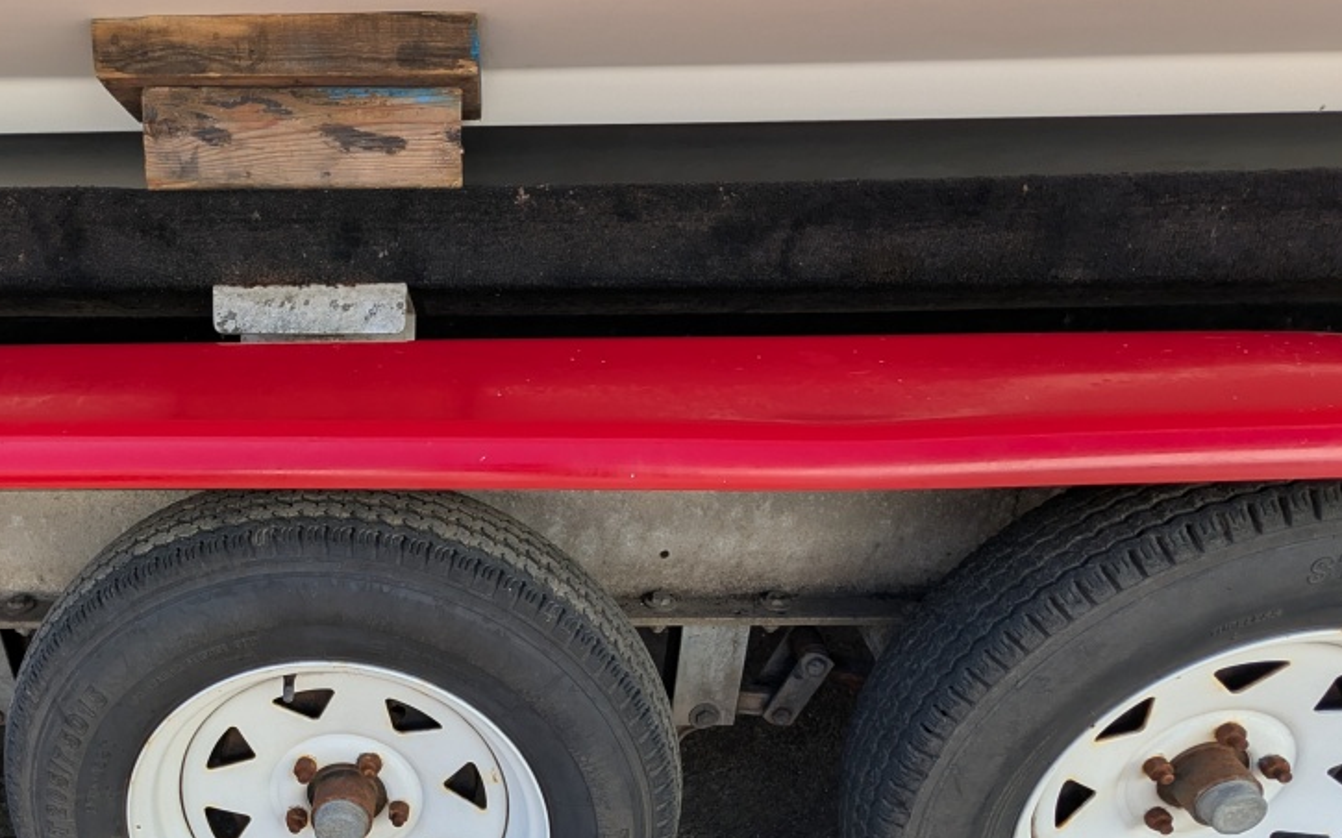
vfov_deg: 41.3
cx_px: 429
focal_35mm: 28
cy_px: 740
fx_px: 1024
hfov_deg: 64.5
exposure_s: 1/890
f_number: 1.7
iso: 55
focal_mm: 2.02
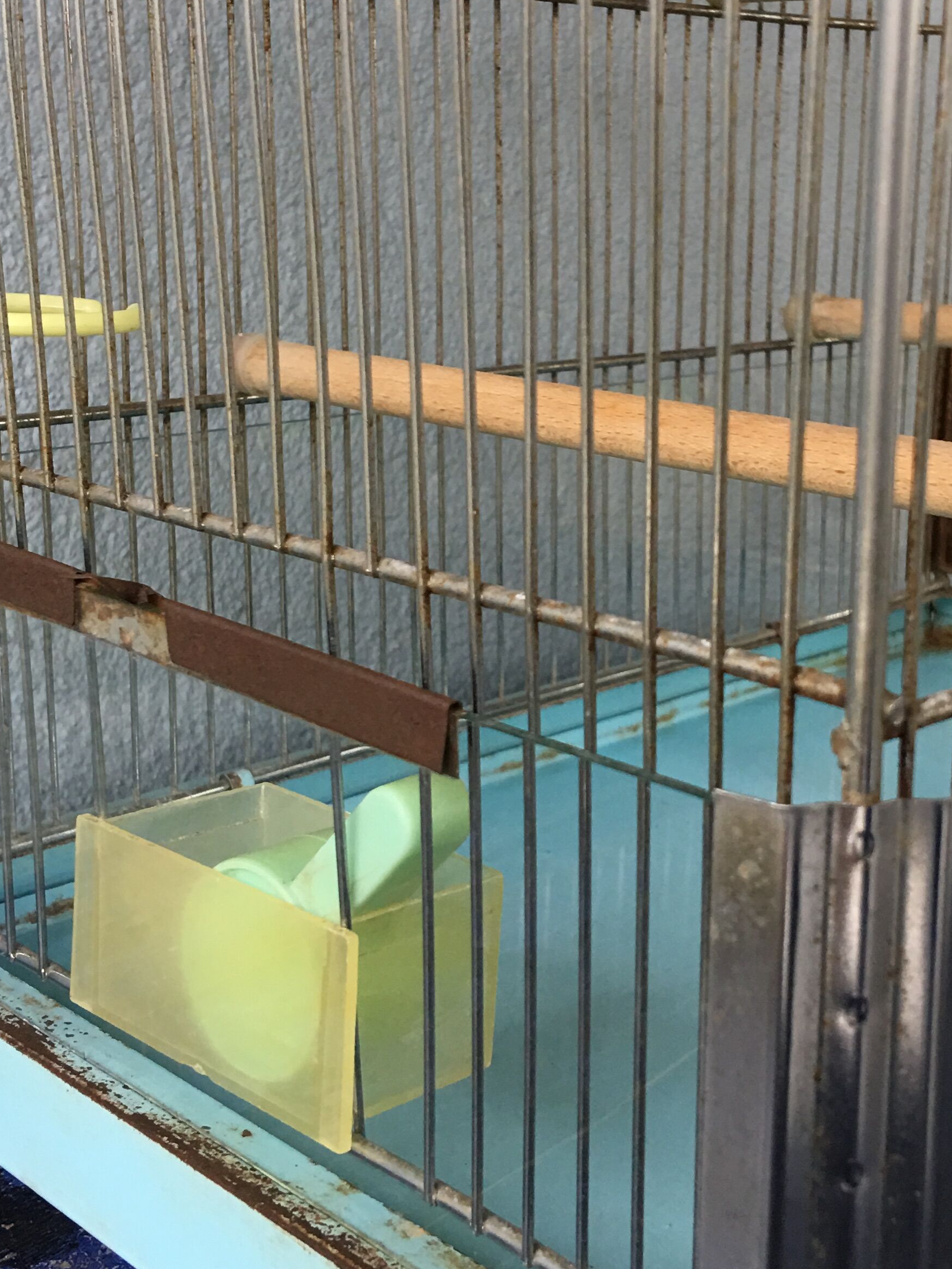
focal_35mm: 50
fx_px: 1834
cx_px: 587
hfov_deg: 29.0
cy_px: 549
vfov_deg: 38.1
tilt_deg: -10.4
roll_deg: -0.3
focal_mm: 4.15
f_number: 2.2
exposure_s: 1/17
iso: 50
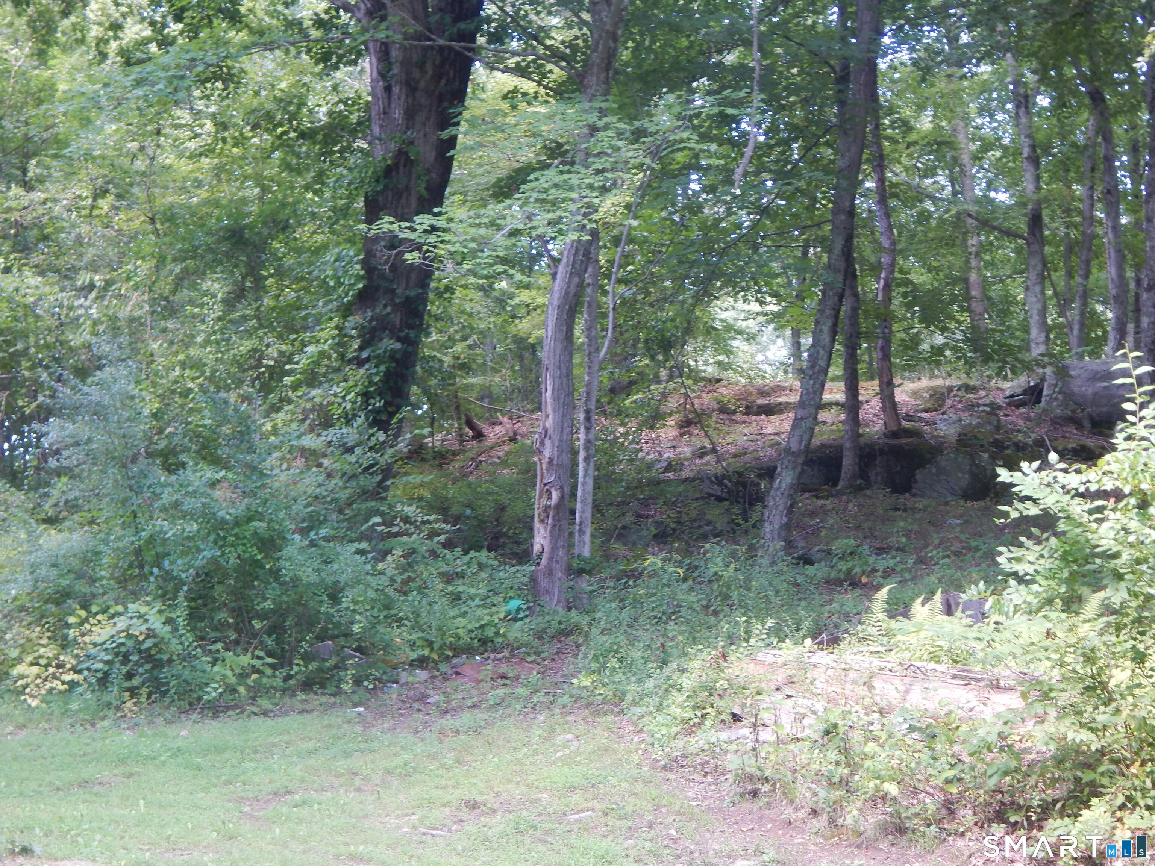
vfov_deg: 21.3
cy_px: 433
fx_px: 2302
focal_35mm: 69
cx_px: 578
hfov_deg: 28.2
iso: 140
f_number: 4.1
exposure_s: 1/30
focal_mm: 12.3
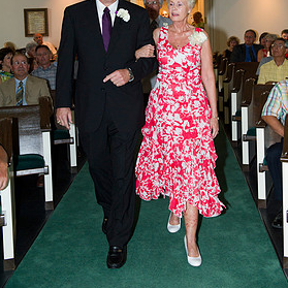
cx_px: 149
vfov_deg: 32.0
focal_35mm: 52
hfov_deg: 32.8
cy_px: 63
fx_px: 489
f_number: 4
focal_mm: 38
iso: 1250
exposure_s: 1/125
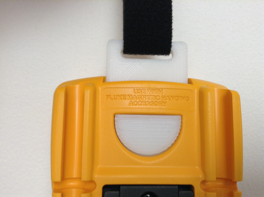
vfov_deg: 42.8
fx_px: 251
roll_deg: -2.0
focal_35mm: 33
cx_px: 132
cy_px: 98
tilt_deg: -2.1
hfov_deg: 55.4
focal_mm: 3.3
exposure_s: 1/24
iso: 50
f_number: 2.4
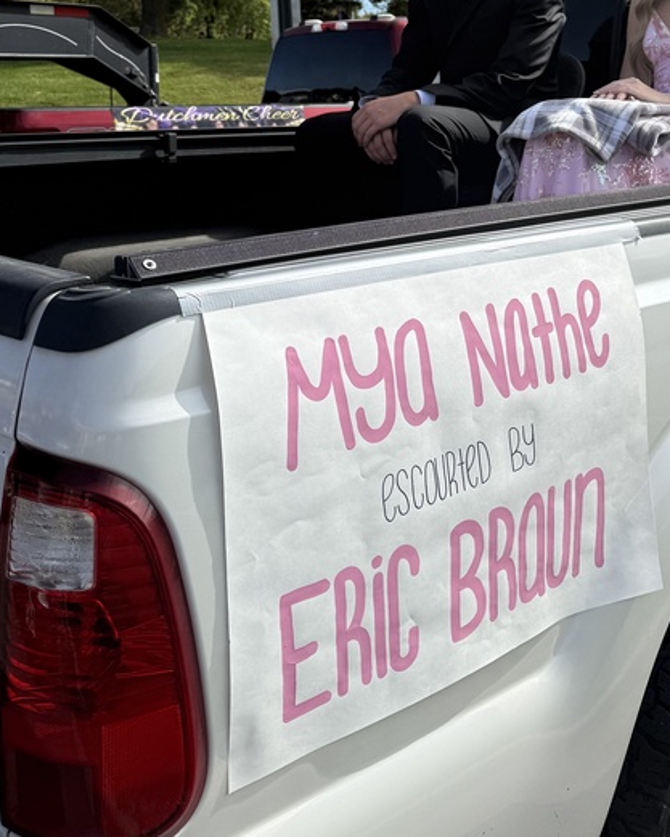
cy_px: 149
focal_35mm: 46
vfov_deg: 38.6
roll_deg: +0.4
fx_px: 1140
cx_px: 538
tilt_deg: -4.2
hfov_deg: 31.9
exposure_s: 1/7353
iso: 80
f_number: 1.78
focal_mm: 6.76
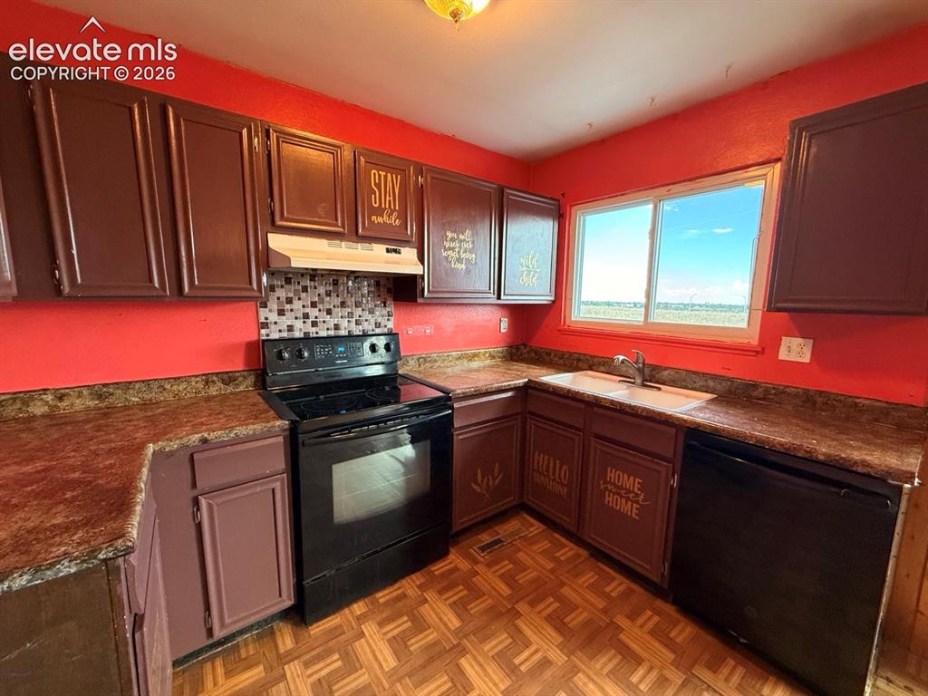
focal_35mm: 14
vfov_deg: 85.7
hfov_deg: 102.1
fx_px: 375
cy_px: 348
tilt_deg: -7.2
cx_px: 464
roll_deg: -1.0
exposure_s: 1/120
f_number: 2.2
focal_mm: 2.22
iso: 320
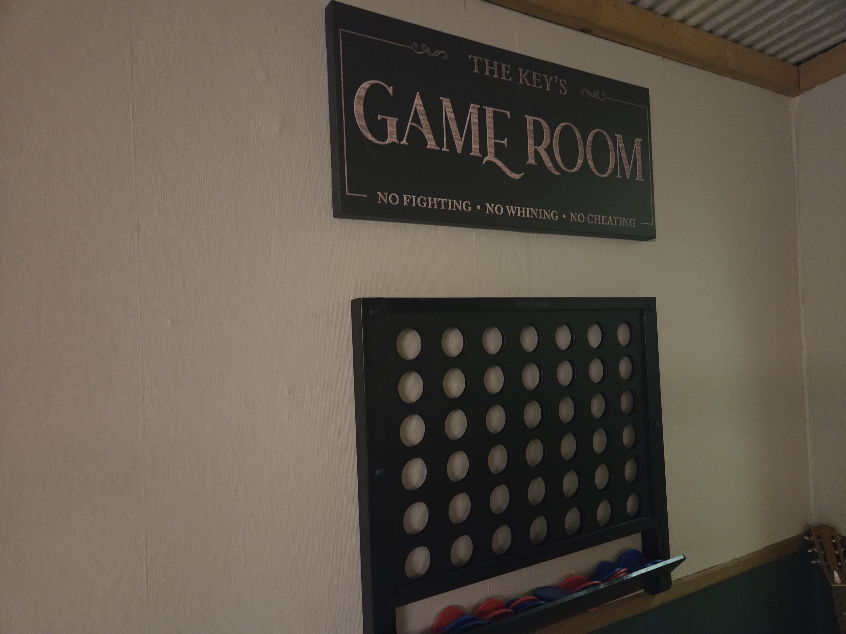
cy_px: 317
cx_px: 423
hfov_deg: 73.9
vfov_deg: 58.9
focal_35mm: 23
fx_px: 562
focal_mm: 5.4
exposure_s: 1/30
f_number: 1.8
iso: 1250
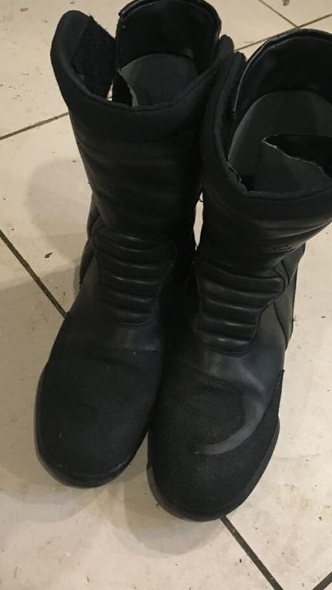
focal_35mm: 46
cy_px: 224
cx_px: 174
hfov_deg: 26.0
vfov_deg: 44.3
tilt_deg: -45.7
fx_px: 720
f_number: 2.2
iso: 200
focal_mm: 4.15
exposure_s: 1/20
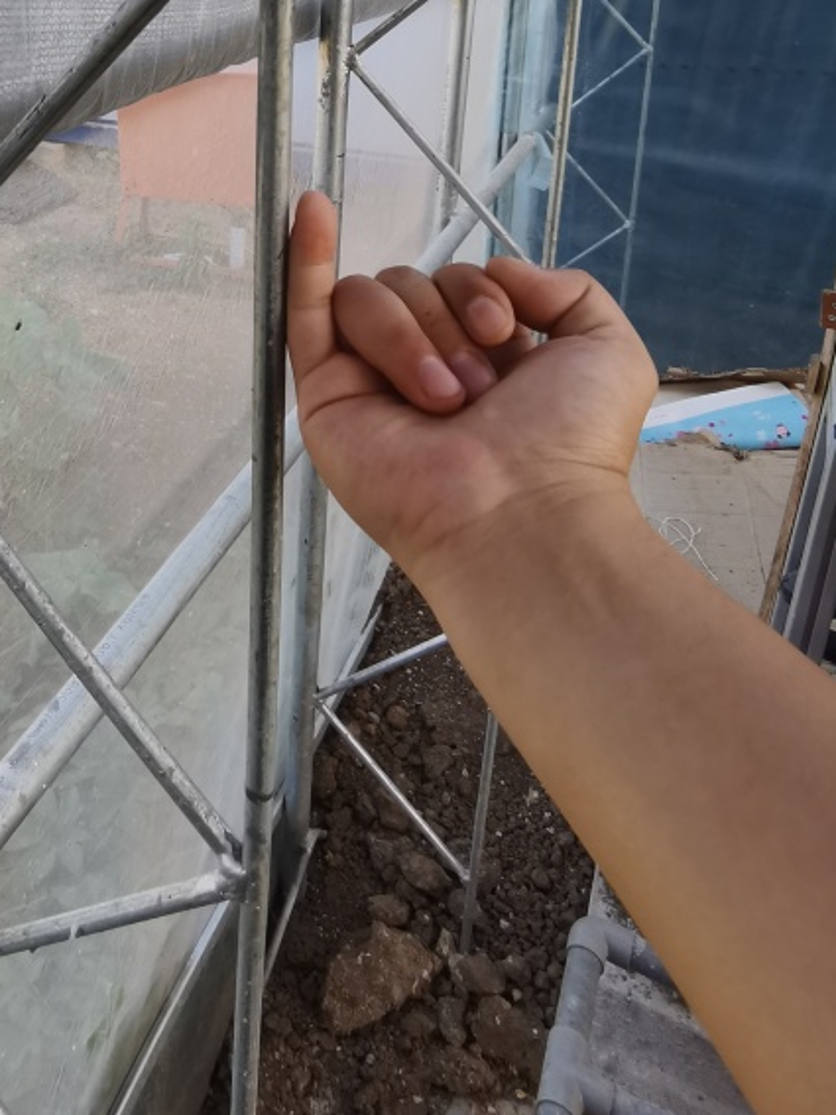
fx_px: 1031
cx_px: 53
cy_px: 158
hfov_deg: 40.2
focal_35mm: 32
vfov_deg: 51.6
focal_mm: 2.26
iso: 50
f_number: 2.2
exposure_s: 1/177
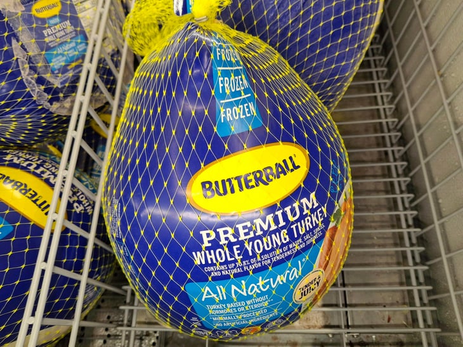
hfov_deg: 69.4
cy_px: 174
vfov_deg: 54.9
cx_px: 232
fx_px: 334
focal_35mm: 25
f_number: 1.8
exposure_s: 1/120
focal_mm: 4.69
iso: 40
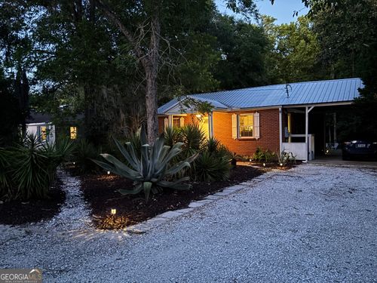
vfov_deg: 53.1
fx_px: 283
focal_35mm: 26
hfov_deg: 67.3
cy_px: 142
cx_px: 188
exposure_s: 1/9
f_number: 1.6
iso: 1000
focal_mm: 5.96
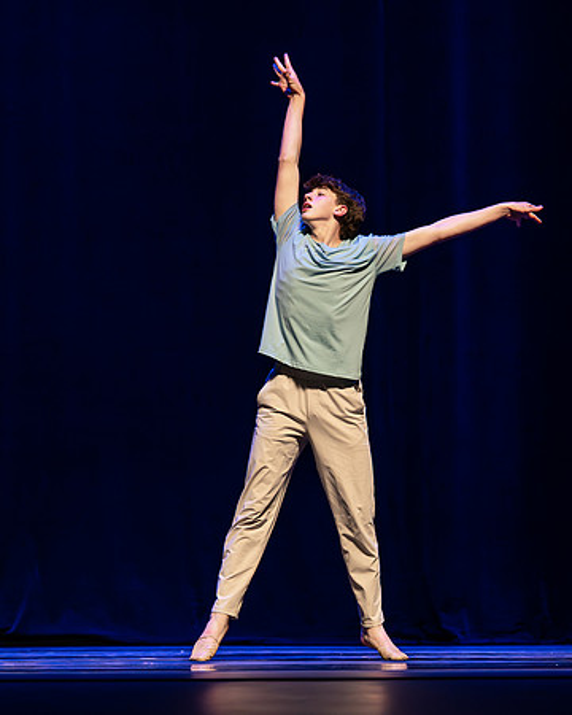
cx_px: 332
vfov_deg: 12.8
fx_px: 3177
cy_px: 258
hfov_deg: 10.3
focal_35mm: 150
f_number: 2.8
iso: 3200
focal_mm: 79
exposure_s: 1/640
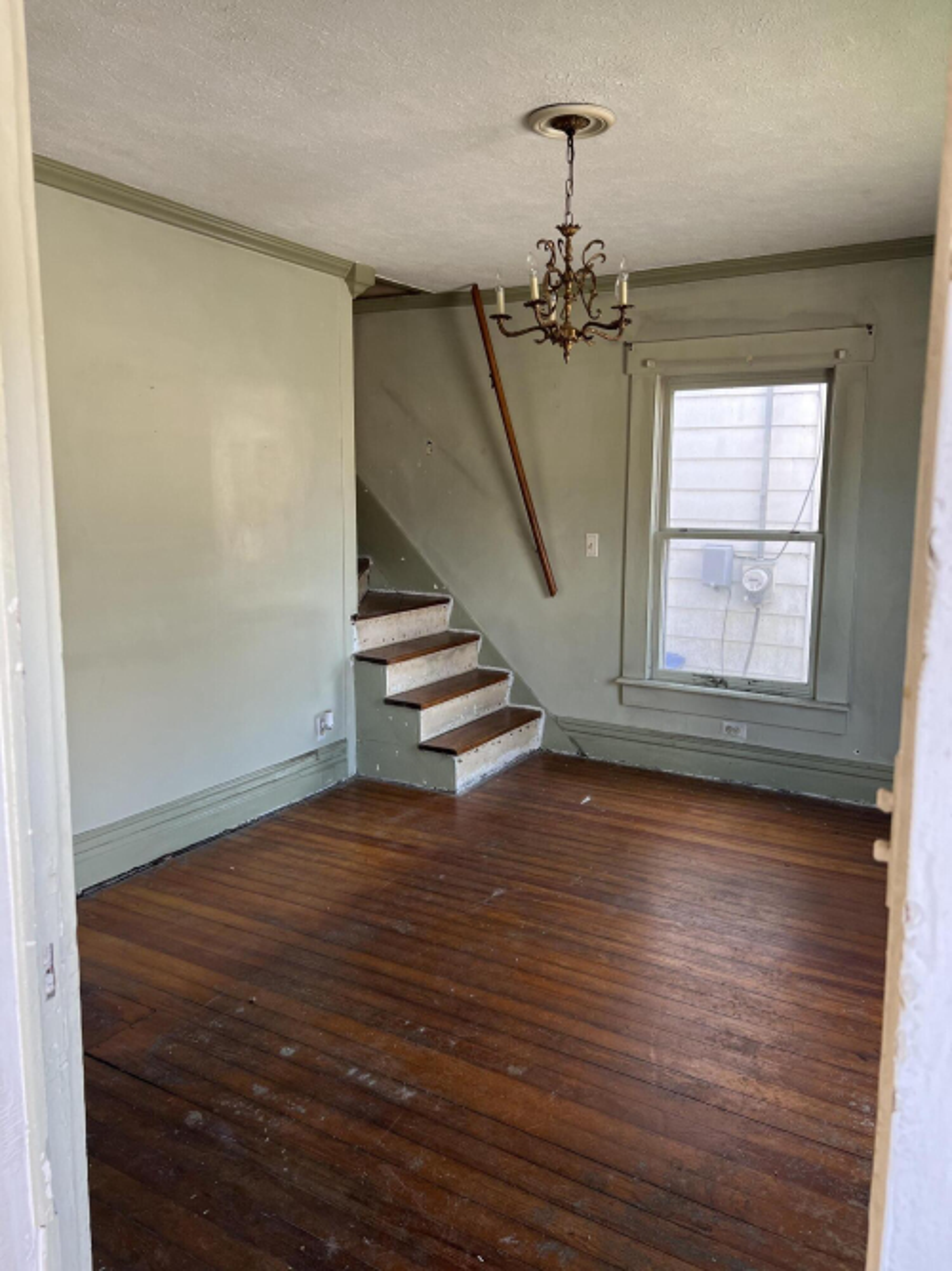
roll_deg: +0.9
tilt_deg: -6.8
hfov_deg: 53.0
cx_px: 476
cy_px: 636
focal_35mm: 26
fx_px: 954
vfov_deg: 67.3
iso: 125
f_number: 1.5
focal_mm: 5.7
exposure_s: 1/121
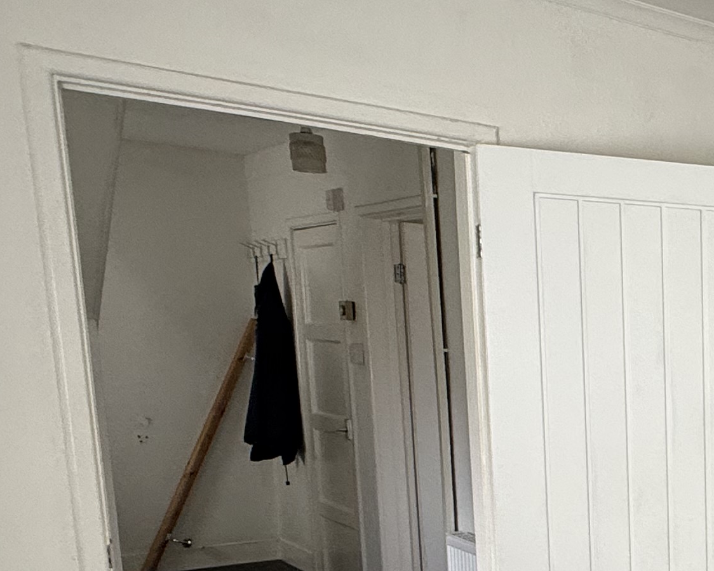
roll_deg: -1.4
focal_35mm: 49
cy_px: 501
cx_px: 1039
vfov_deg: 29.7
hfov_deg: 27.7
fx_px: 1036
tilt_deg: -8.3
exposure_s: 1/99
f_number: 2.2
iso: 125
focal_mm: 2.22
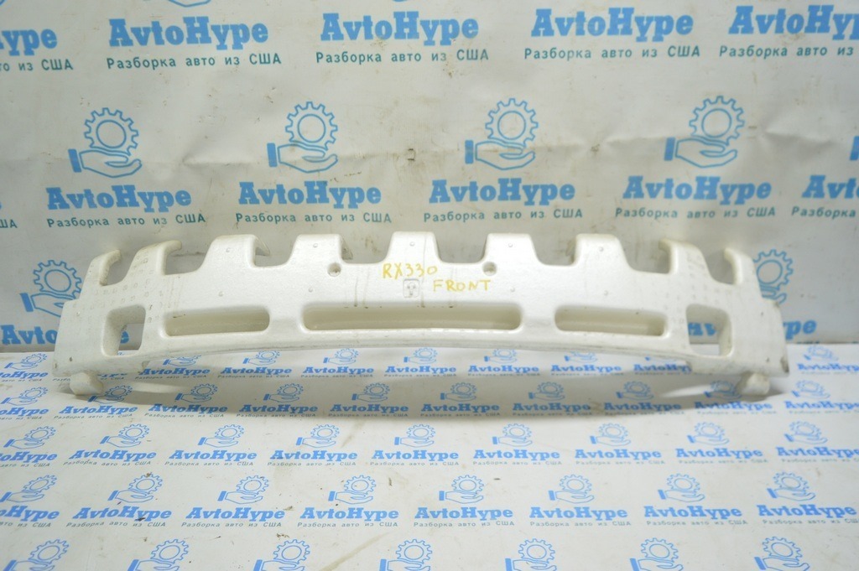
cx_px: 430
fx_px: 644
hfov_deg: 67.4
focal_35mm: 27
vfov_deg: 47.9
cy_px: 286
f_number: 3.5
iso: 400
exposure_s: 1/40
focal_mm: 18
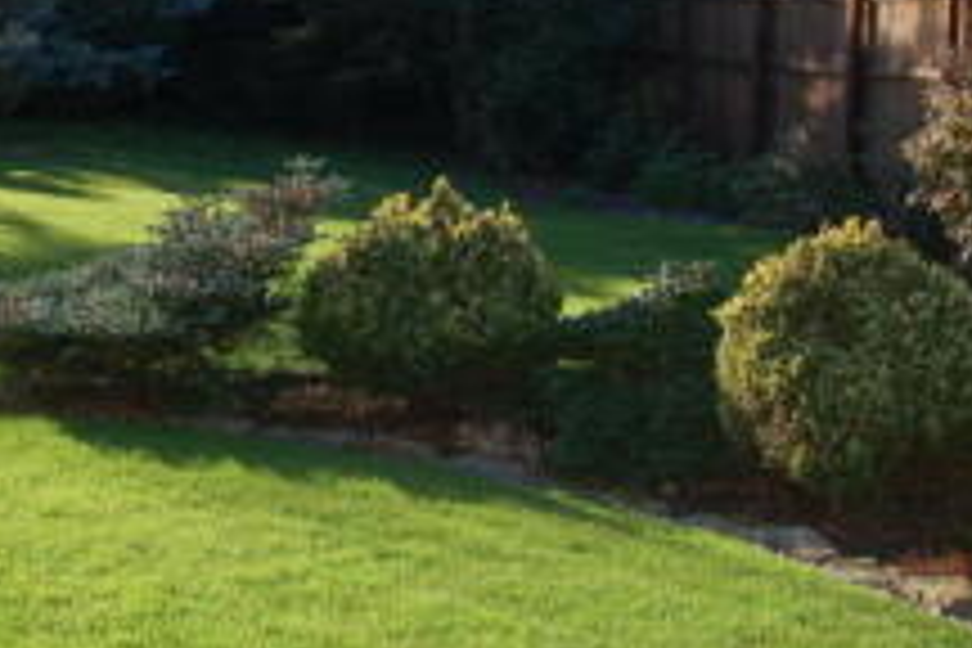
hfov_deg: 24.7
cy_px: 126
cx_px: 378
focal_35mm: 82
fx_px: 2214
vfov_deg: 16.5
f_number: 4.5
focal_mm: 18
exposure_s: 1/500
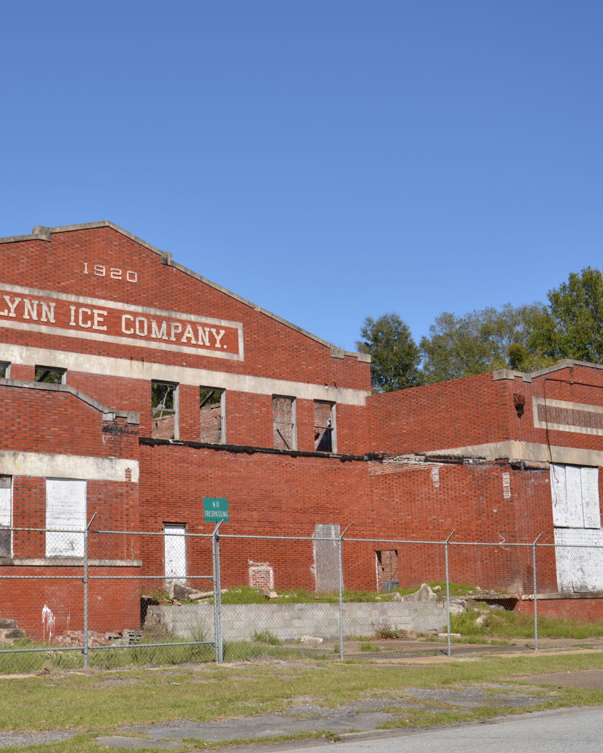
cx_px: 176
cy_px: 371
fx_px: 1115
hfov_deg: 29.9
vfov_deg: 37.3
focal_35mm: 50
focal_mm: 35
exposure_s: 1/640
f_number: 7.1
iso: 100
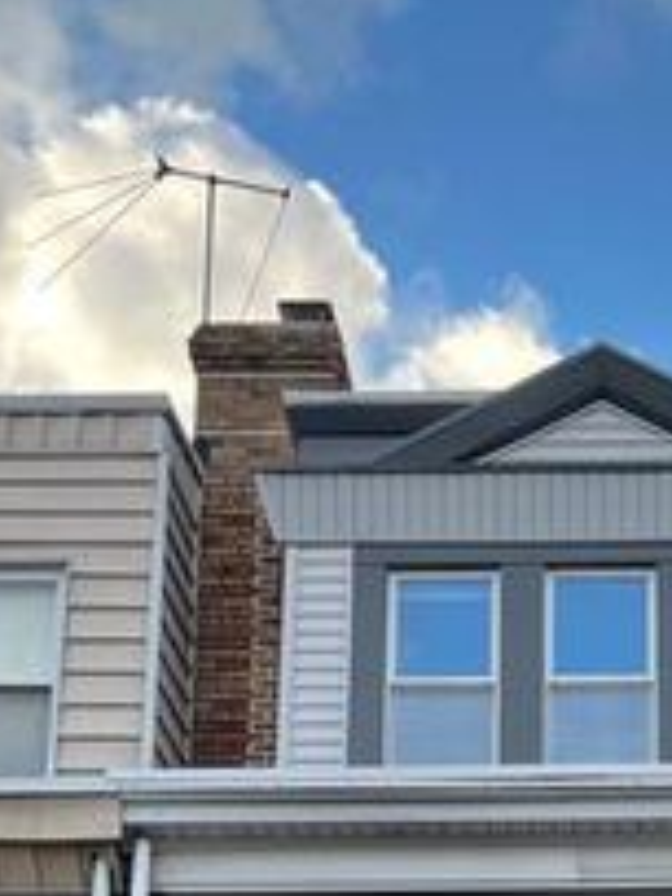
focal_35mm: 85
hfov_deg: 16.8
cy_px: 1210
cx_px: 733
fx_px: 2200
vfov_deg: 20.7
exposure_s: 1/714
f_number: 1.6
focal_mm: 5.1
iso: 50
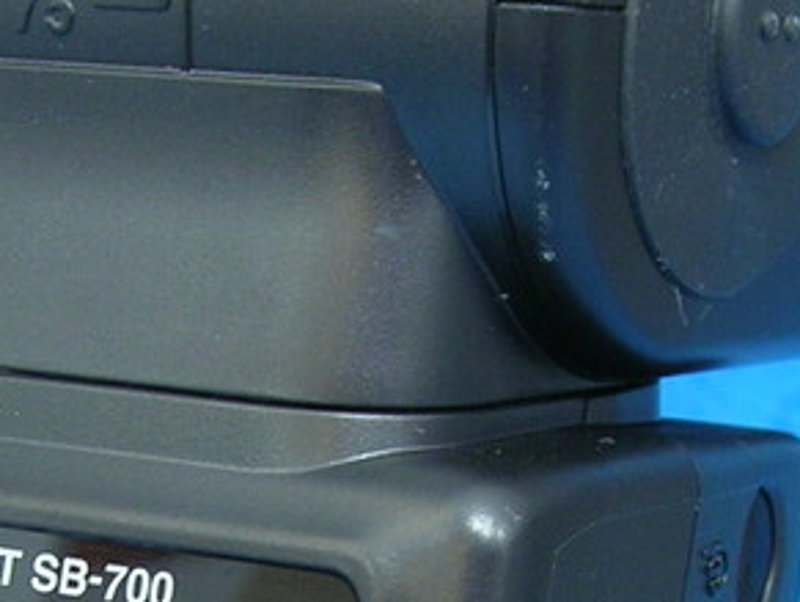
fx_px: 3240
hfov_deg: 14.0
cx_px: 242
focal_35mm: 140
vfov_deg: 10.5
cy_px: 706
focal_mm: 5.7
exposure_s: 1/3.7
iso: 52
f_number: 2.9
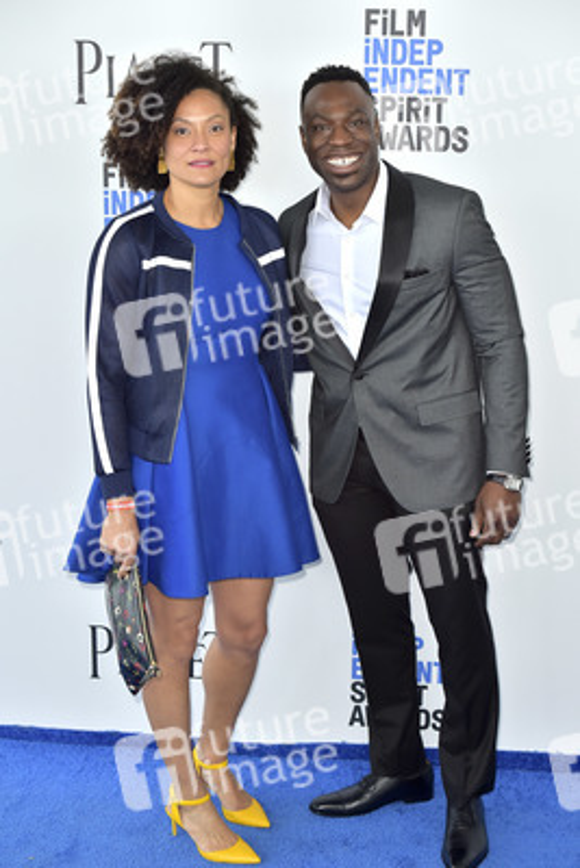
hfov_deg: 19.5
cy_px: 434
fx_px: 1690
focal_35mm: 70
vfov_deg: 28.8
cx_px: 290
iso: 500
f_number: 6.3
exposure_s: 1/320
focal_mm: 70
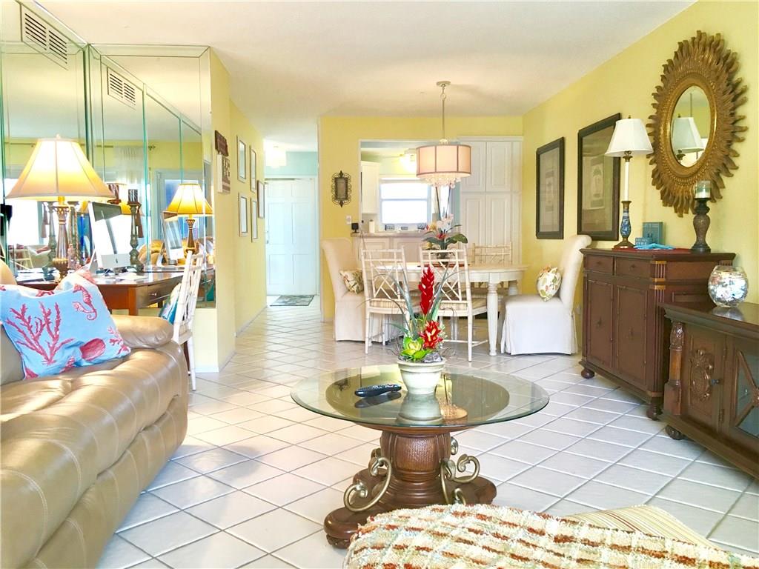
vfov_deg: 48.2
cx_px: 380
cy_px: 284
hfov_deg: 61.7
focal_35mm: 29
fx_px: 636
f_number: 2.2
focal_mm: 4.15
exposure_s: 1/30
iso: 40
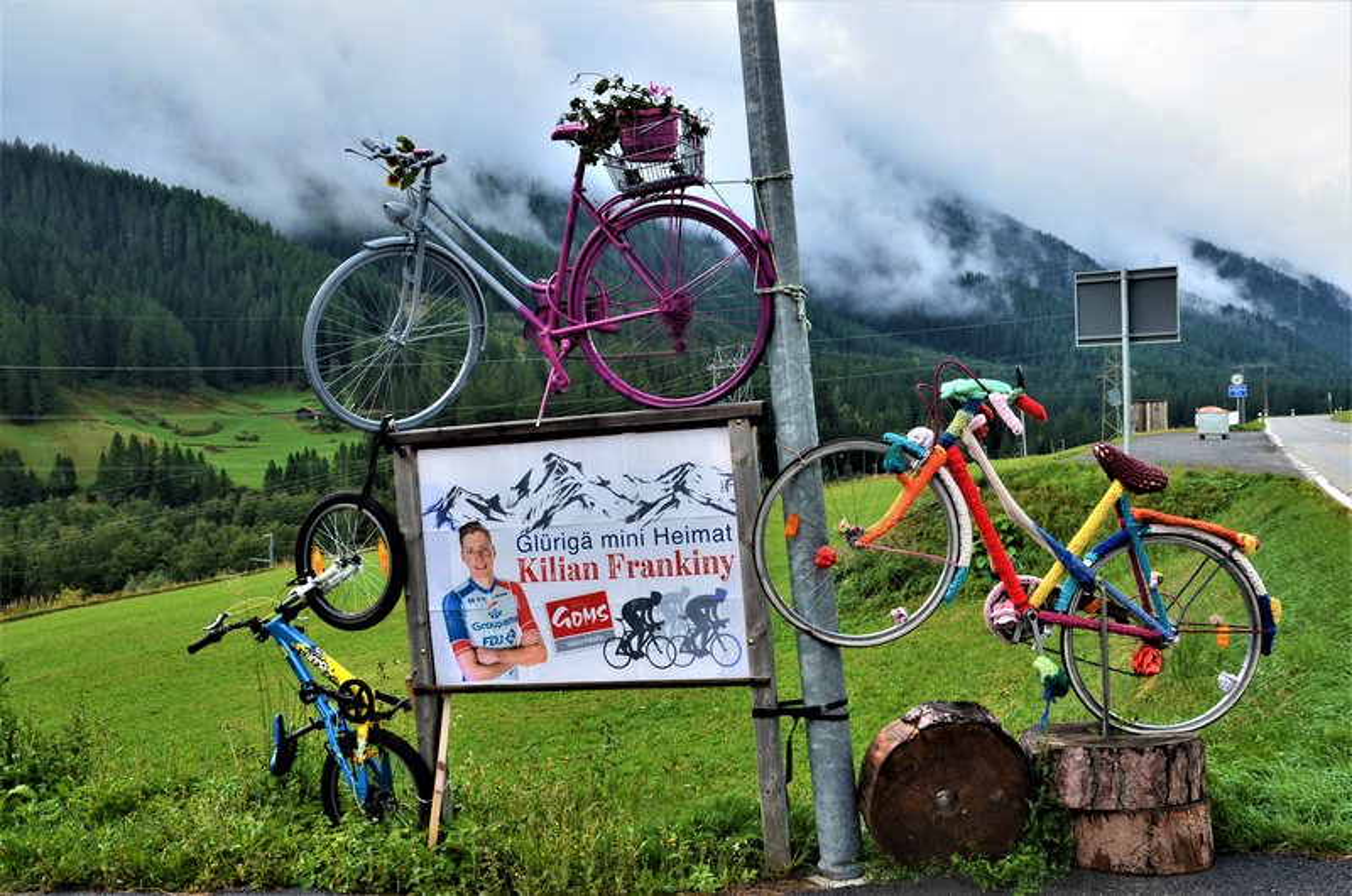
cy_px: 448
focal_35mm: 33
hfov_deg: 57.3
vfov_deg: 39.8
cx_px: 676
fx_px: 1237
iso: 320
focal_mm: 22
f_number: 8
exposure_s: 1/80
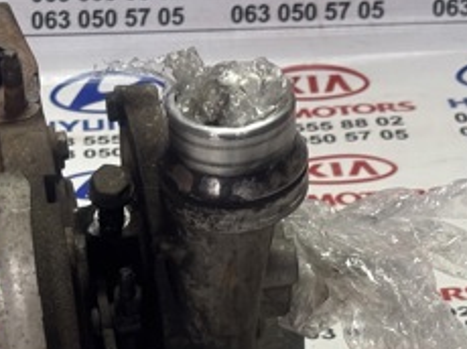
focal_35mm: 145
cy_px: 360
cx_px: 41
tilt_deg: -32.8
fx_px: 1954
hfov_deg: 13.5
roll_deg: +3.1
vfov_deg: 10.1
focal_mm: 5.96
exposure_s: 1/50
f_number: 1.6
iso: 160
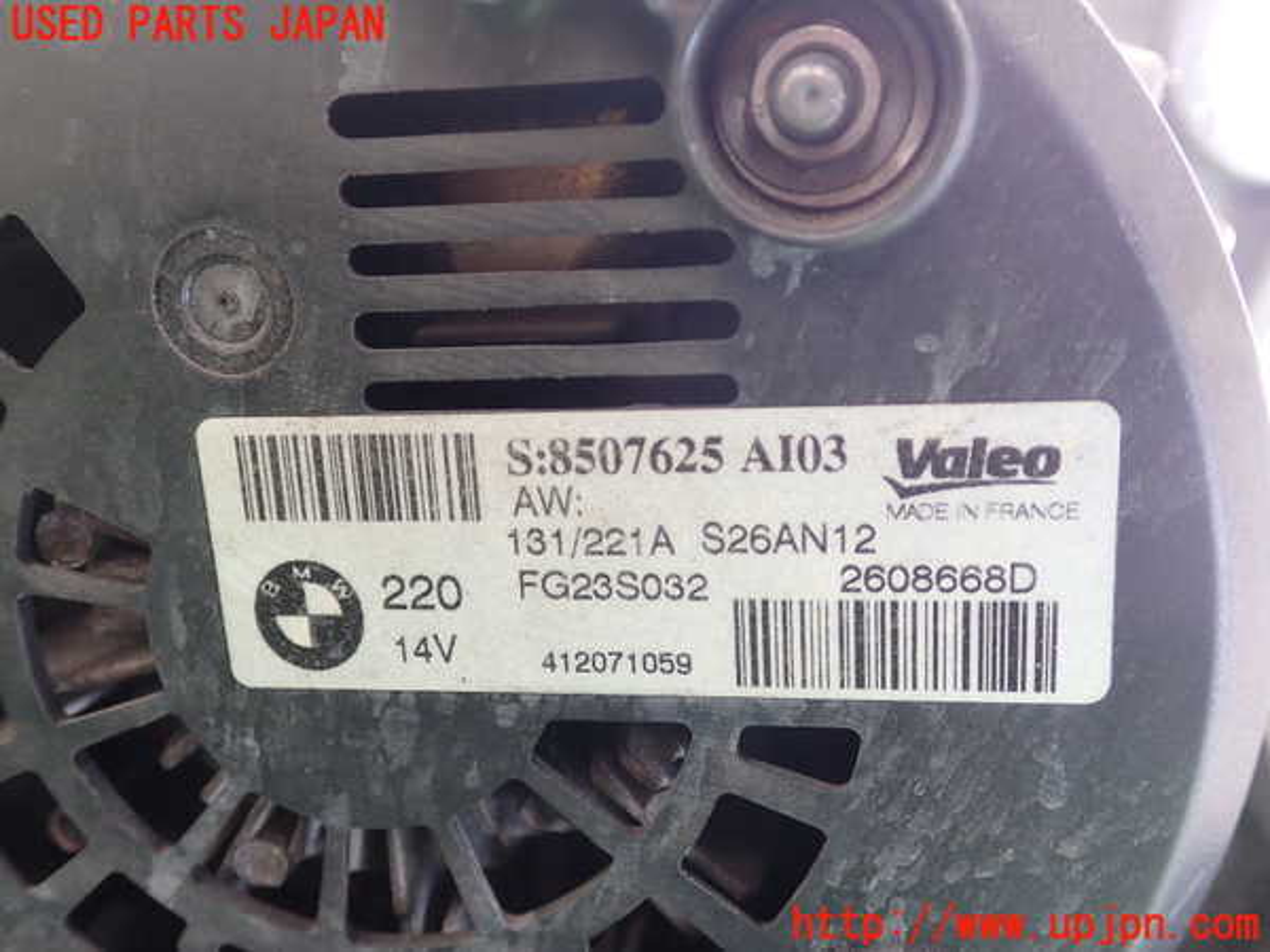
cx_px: 635
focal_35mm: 36
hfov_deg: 51.4
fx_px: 1321
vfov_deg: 39.7
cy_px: 476
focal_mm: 6.37
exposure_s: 1/80
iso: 200
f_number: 2.5
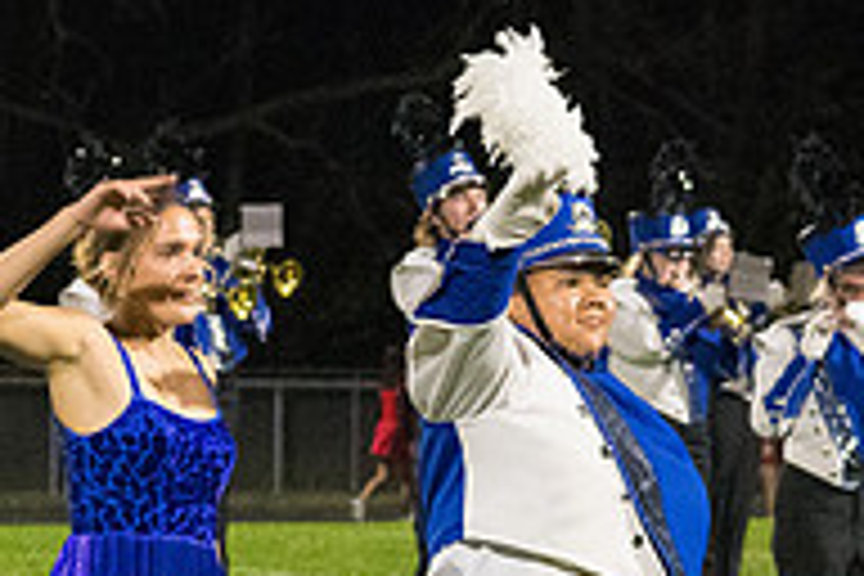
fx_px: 9983
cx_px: 189
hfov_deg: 5.0
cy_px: 648
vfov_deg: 3.3
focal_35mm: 416
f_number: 5
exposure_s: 1/400
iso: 5000
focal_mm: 92
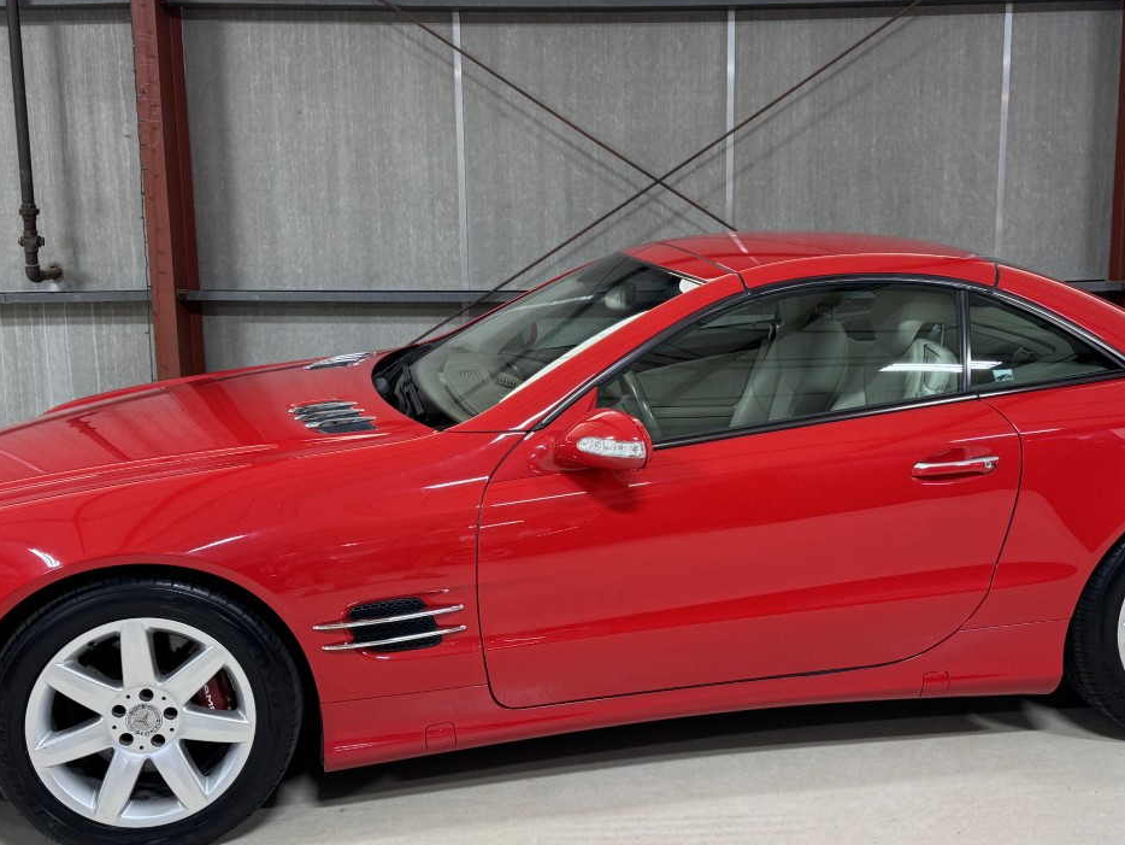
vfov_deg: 38.6
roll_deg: +0.6
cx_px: 613
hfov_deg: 50.1
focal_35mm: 37
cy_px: 348
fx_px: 1203
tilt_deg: -9.4
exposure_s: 1/60
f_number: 1.78
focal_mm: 6.76
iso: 125
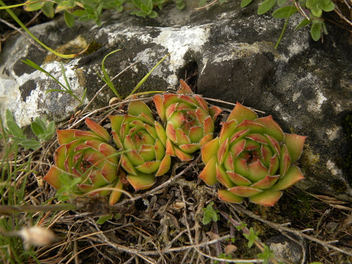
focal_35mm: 52
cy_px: 132
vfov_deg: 28.0
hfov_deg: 36.8
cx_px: 176
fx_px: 529
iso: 64
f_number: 4
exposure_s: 1/200
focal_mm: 9.2
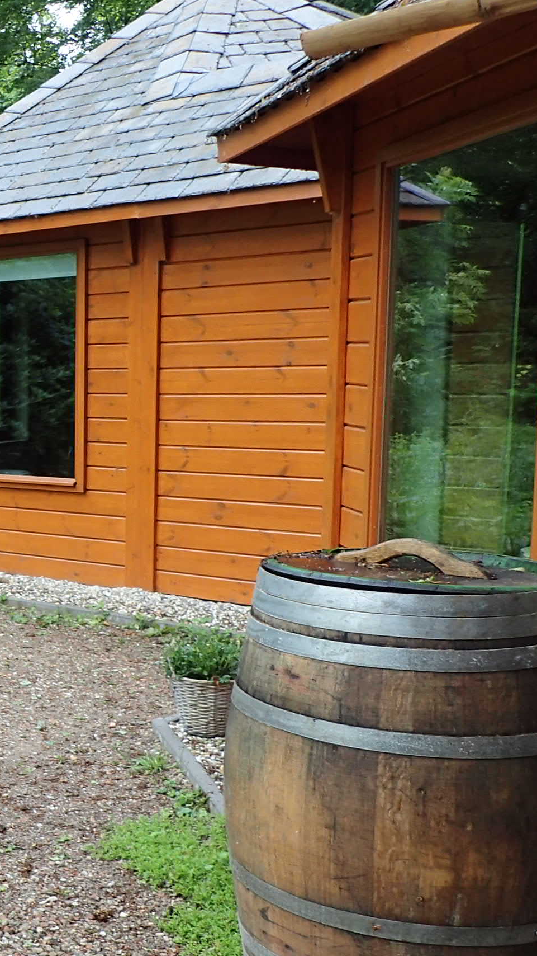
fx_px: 1291
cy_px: 562
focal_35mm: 51
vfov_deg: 40.4
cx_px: -343
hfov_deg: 19.4
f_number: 2.8
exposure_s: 1/125
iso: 100
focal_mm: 4.5
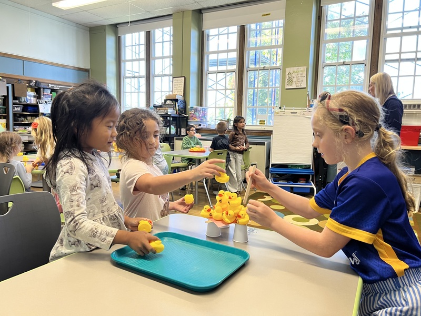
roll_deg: -0.7
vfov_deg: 53.1
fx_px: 316
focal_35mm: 26
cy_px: 158
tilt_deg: -5.7
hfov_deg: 67.3
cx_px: 210
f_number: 1.5
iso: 80
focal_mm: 5.7
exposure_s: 1/60
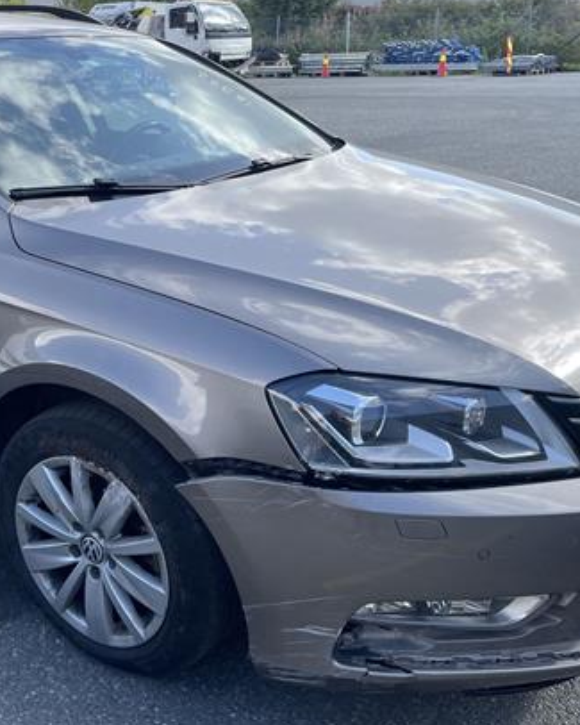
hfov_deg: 36.2
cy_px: 362
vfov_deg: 45.8
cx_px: 123
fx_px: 858
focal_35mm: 40
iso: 32
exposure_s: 1/888
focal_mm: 4.2
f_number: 1.6
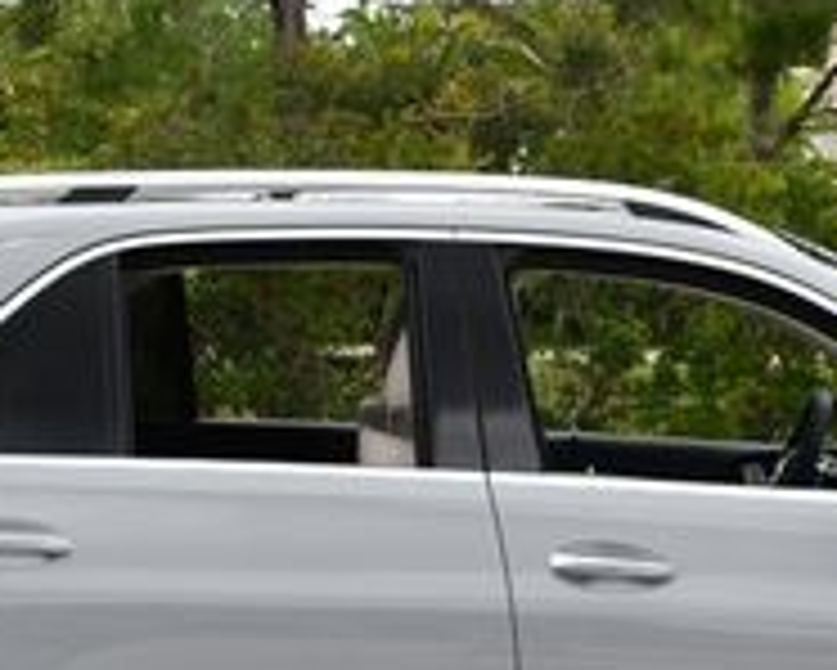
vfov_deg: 10.0
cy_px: 450
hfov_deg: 12.4
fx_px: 3842
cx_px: 544
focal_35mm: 155
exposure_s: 1/250
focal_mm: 24
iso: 160
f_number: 8
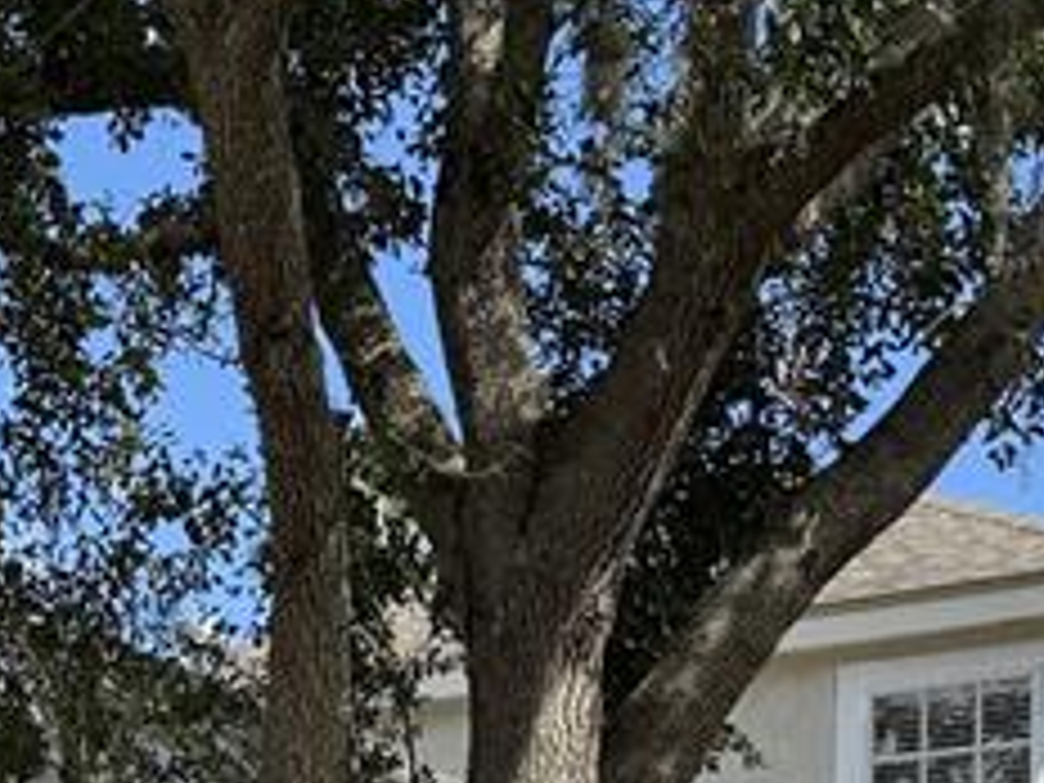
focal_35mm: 106
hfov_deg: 18.5
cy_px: 1233
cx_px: 436
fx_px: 3197
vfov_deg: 13.1
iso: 100
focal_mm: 6.76
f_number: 1.78
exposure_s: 1/3279
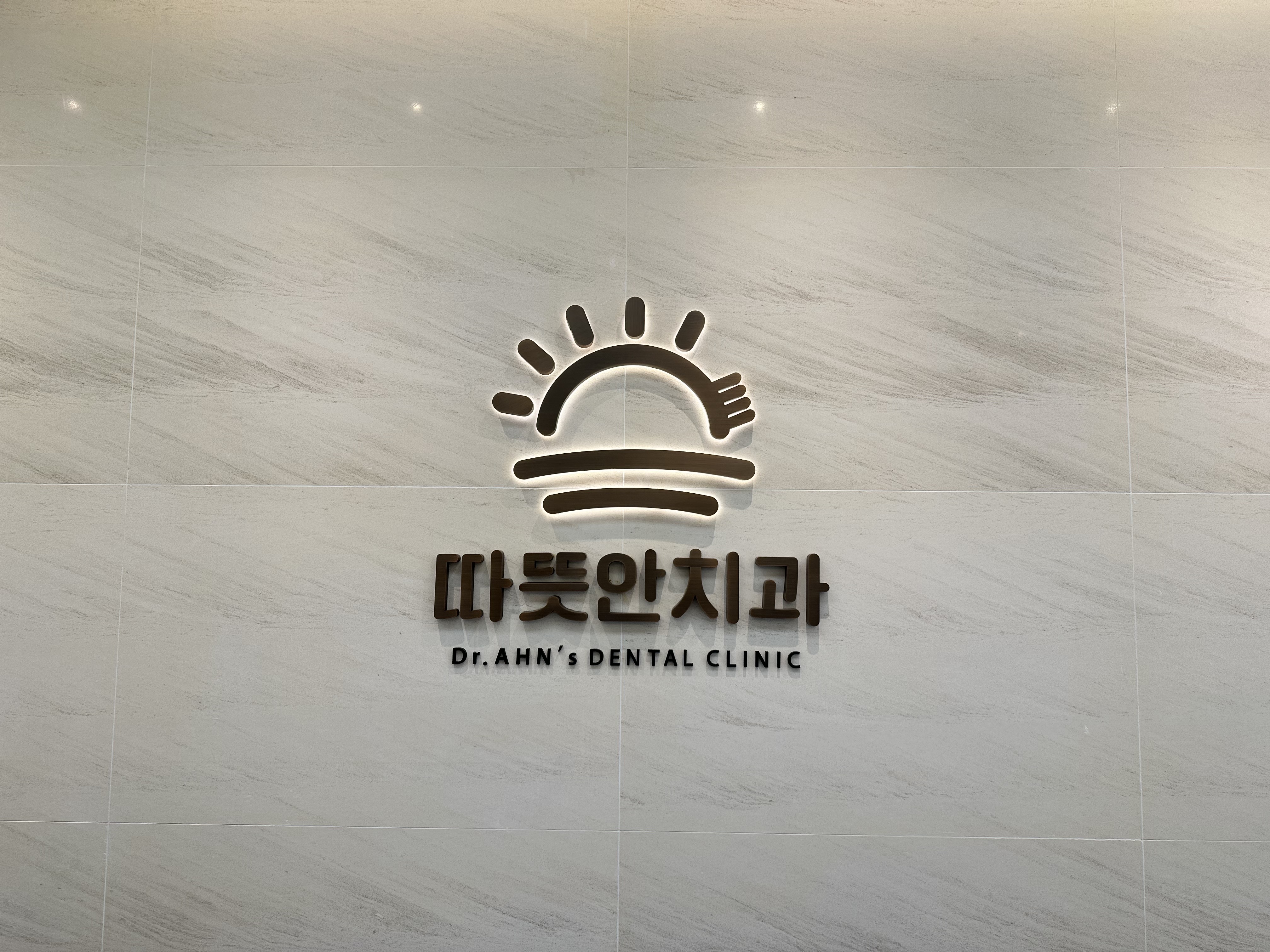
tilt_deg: +4.1
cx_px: 635
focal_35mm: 24
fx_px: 881
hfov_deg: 71.6
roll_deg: -0.5
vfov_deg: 56.8
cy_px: 476
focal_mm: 6.86
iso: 64
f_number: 1.78
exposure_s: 1/235
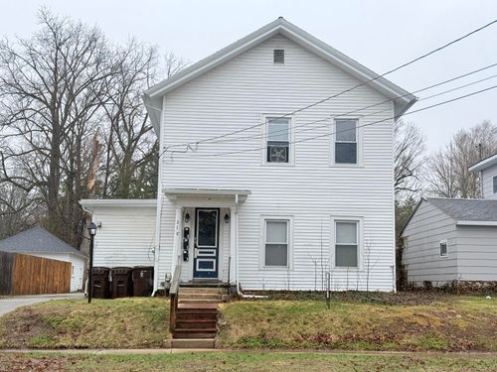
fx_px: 689
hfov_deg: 39.7
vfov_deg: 30.3
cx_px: 248
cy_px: 186
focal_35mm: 48
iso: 64
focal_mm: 6.76
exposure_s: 1/1027
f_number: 1.78
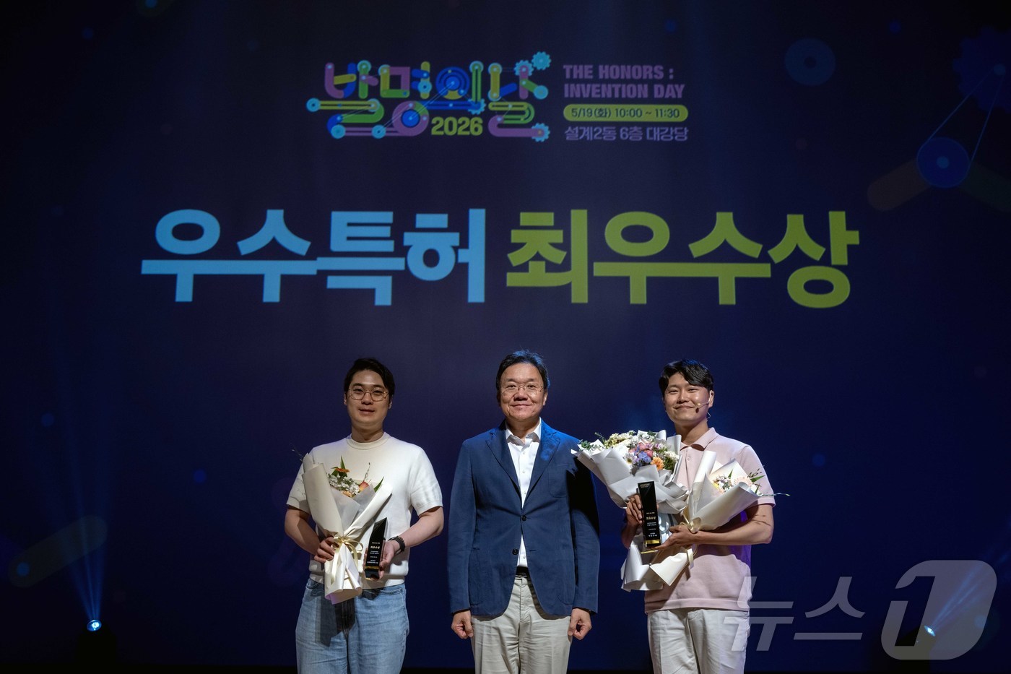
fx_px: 1123
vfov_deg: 33.4
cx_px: 506
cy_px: 337
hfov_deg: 48.5
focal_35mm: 40
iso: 1600
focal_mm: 40
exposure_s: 1/200
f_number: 7.1
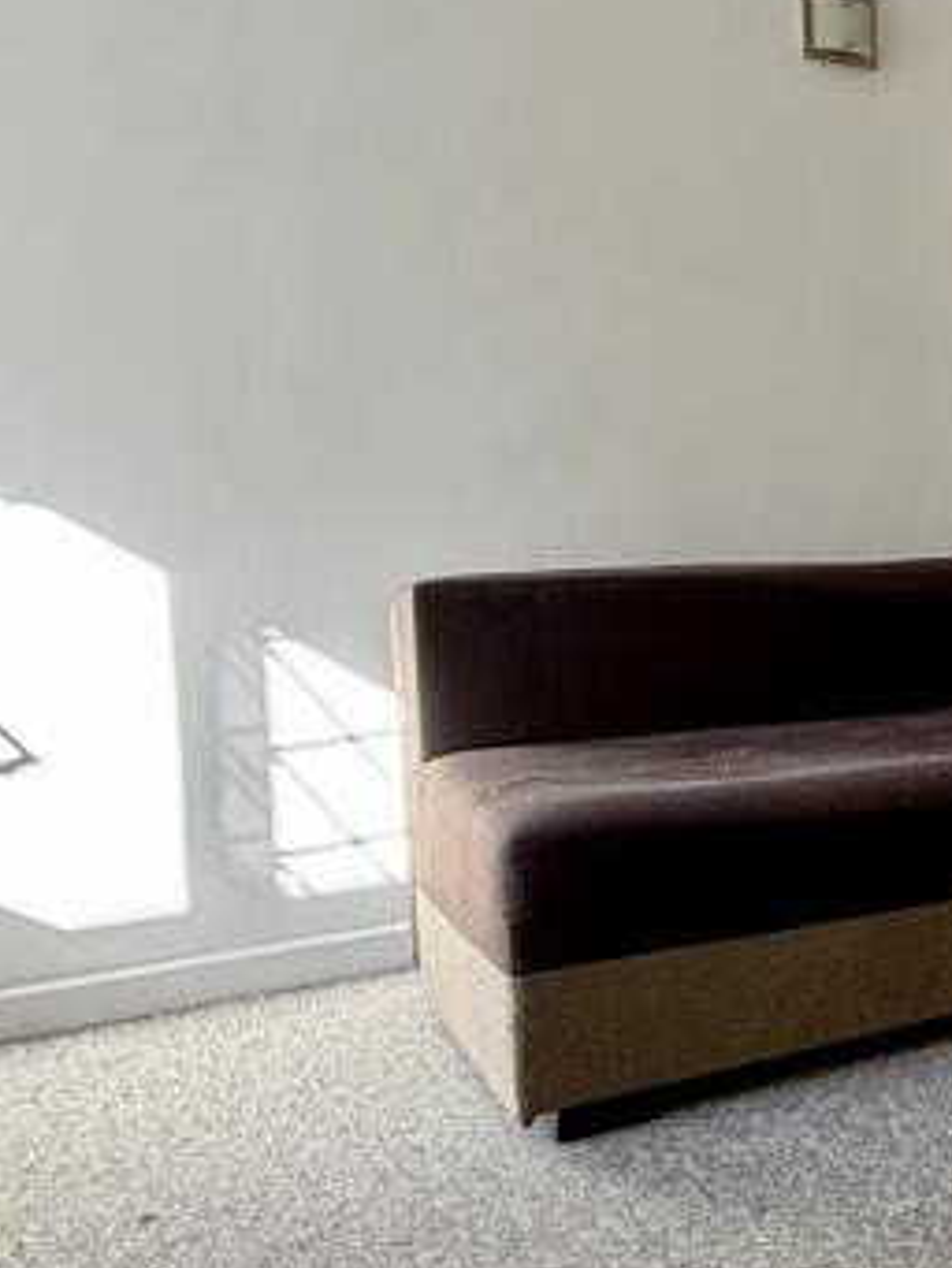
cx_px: 1841
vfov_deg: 44.7
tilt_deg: -2.4
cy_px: 543
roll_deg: +0.0
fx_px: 1539
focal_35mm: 42
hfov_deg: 20.1
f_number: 2.2
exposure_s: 1/99
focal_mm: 2.22
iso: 80
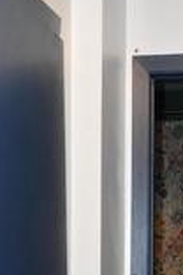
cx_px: 62
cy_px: 342
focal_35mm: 111
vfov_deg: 17.4
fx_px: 846
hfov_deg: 12.3
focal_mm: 18
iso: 2500
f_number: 3.5
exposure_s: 1/60
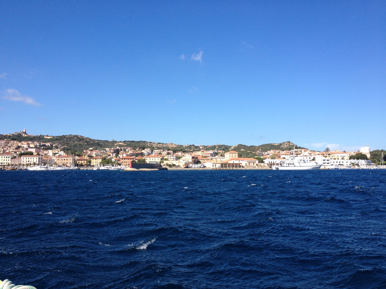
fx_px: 390
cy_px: 144
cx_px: 193
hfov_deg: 52.6
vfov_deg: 40.7
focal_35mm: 35
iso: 64
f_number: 2.4
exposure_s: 1/1577
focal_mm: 4.28
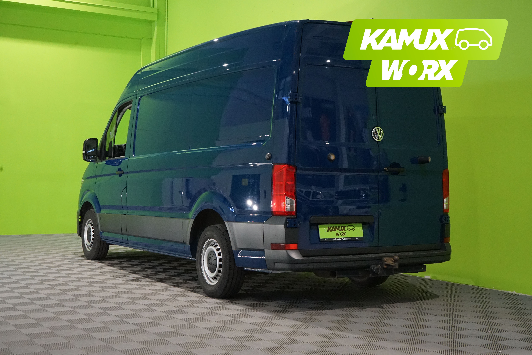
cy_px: 178
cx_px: 266
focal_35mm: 48
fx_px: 709
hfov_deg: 41.1
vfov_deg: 28.1
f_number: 13
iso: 6400
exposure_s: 1/40
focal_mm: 48
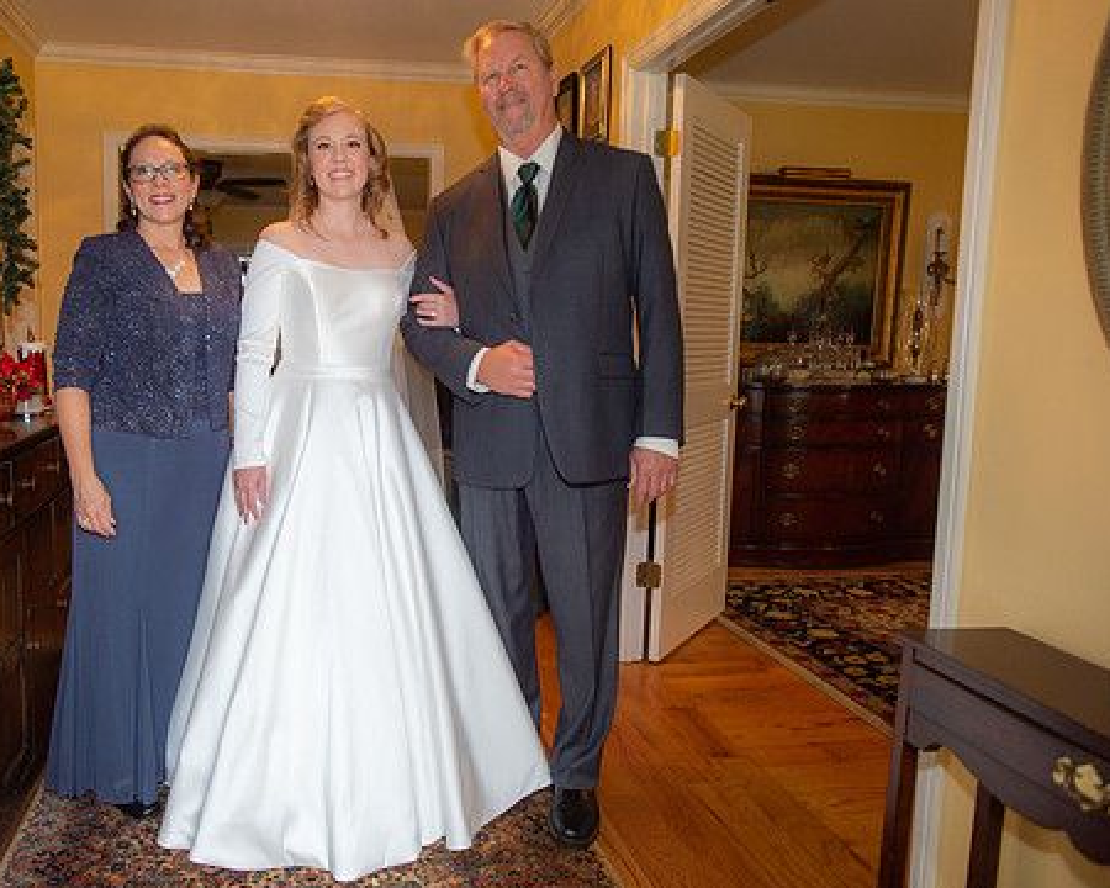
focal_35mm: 29
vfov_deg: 50.0
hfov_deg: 59.7
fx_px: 953
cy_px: 434
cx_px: 417
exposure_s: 1/100
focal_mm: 24
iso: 1250
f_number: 3.2
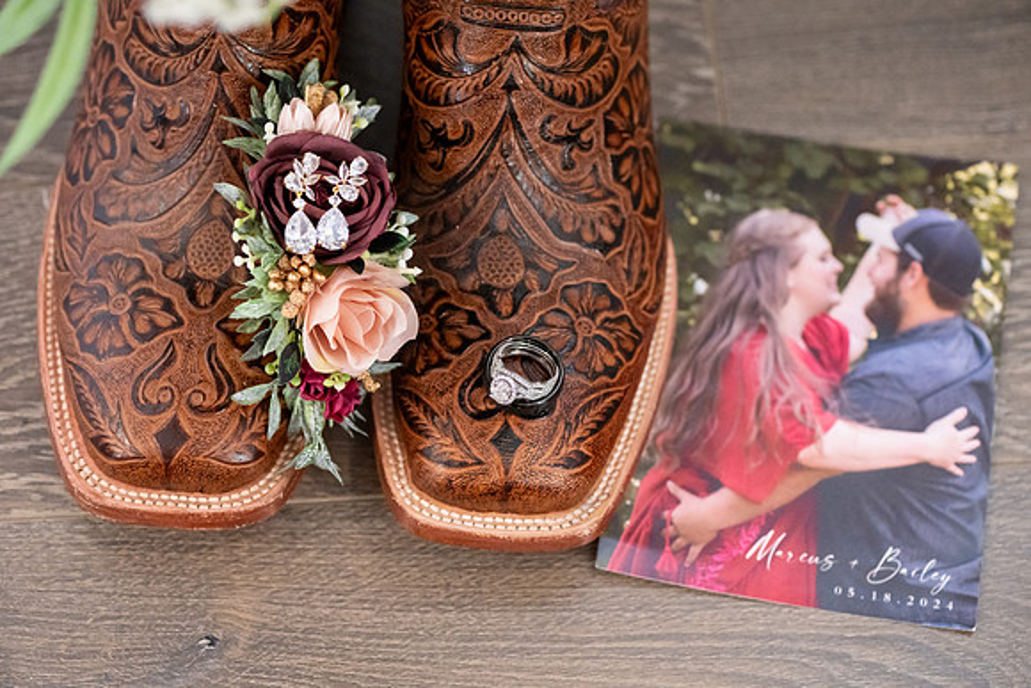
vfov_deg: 13.0
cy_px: 344
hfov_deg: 19.5
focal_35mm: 105
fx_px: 3008
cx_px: 516
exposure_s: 1/320
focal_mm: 105
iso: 6400
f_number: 5
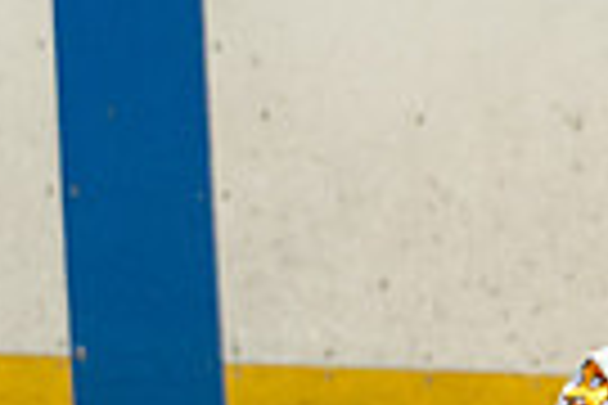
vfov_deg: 1.0
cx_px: 638
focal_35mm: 1332
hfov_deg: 1.5
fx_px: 22494
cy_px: 609
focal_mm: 150
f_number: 3.5
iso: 800
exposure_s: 1/1600
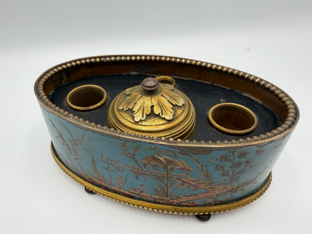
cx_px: 156
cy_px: 117
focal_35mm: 26
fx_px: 234
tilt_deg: -38.6
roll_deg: +3.6
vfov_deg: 53.1
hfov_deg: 67.3
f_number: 2.2
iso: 20
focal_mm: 2.22
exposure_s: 1/100
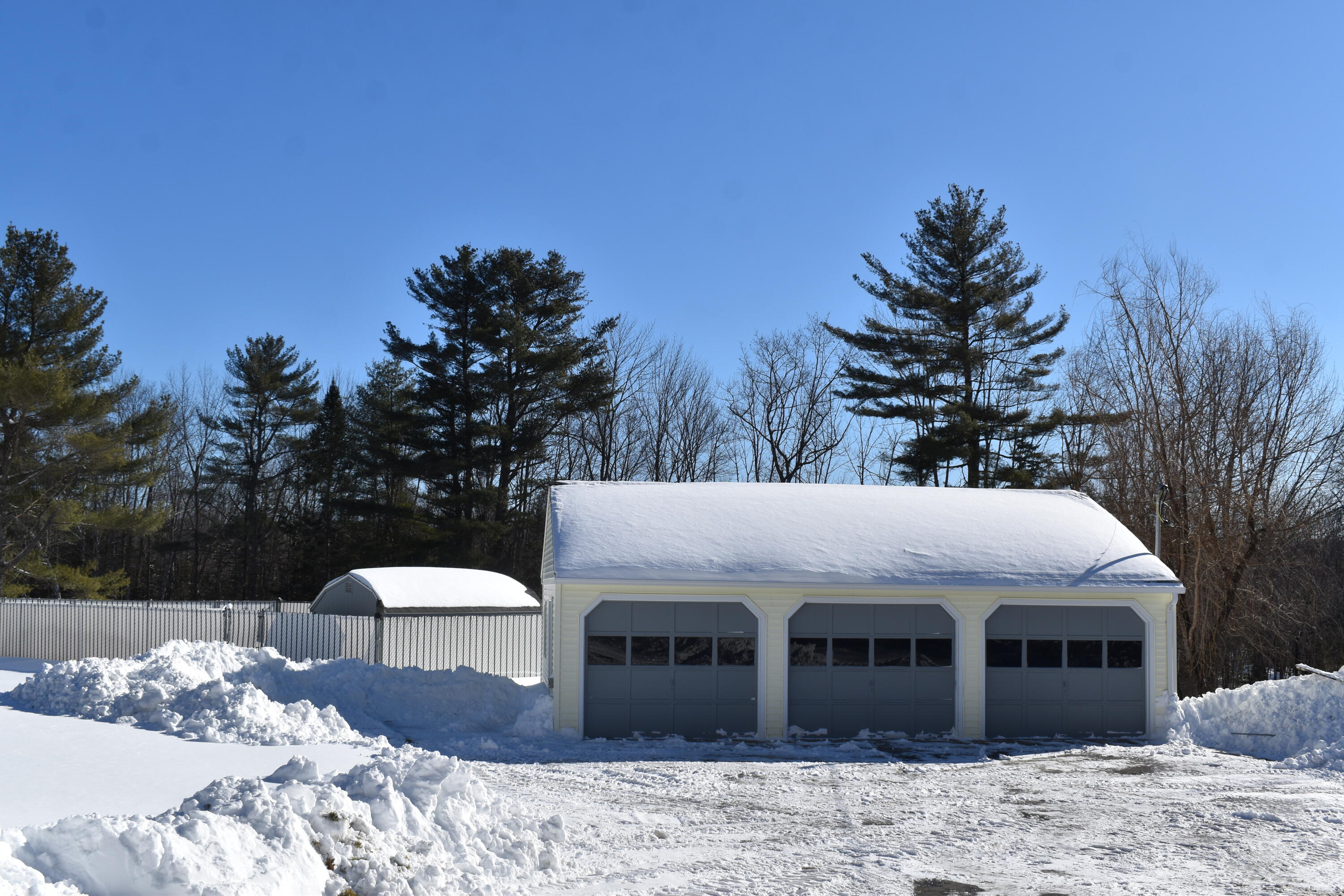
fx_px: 1512
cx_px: 672
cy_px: 448
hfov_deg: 47.9
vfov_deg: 33.0
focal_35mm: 40
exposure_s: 1/400
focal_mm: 27
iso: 100
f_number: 10
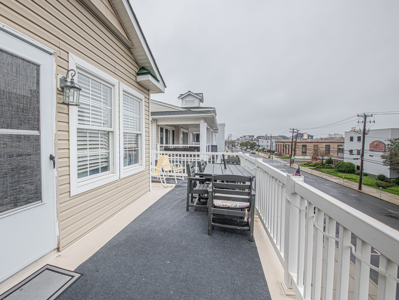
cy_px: 149
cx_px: 173
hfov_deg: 94.6
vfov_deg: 78.8
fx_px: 182
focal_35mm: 16
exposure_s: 1/60
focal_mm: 14
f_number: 9
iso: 90
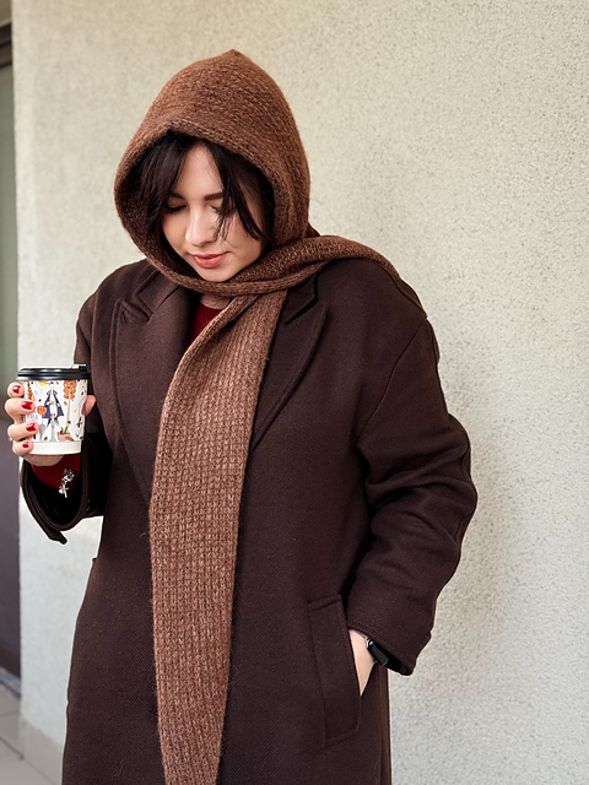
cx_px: 294
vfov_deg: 39.7
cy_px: 392
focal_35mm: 48
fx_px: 1089
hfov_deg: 30.3
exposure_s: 1/506
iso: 80
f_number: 1.78
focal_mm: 6.76
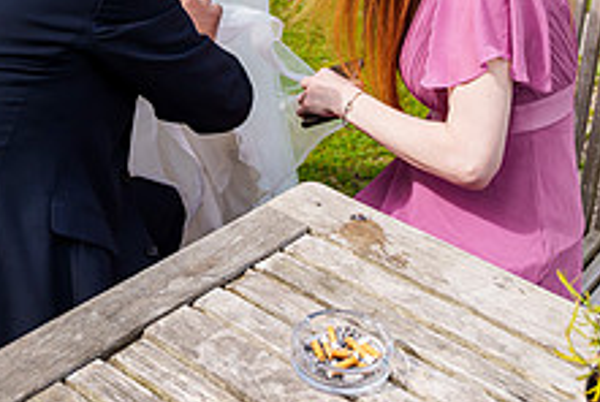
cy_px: -94
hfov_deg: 26.6
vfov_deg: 17.1
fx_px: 1268
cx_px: 250
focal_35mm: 76
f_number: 3.5
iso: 320
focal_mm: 29
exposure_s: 1/4000
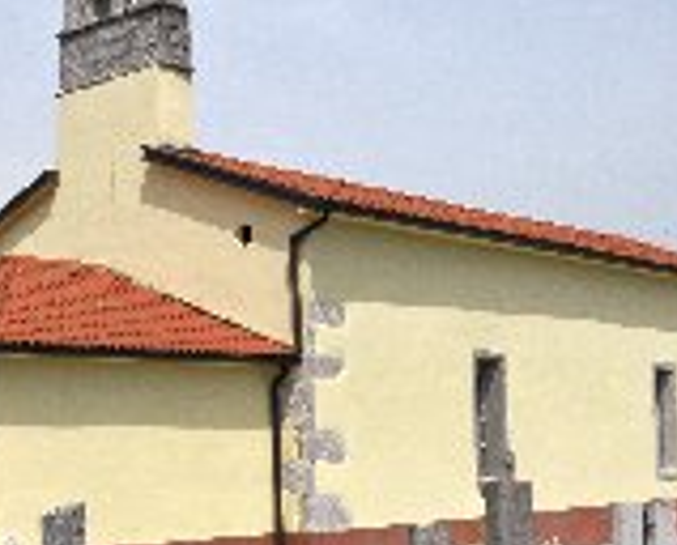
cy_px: 341
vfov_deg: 24.2
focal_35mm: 63
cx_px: 245
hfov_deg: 29.8
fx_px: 1265
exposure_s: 1/1000
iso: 400
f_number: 13
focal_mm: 16
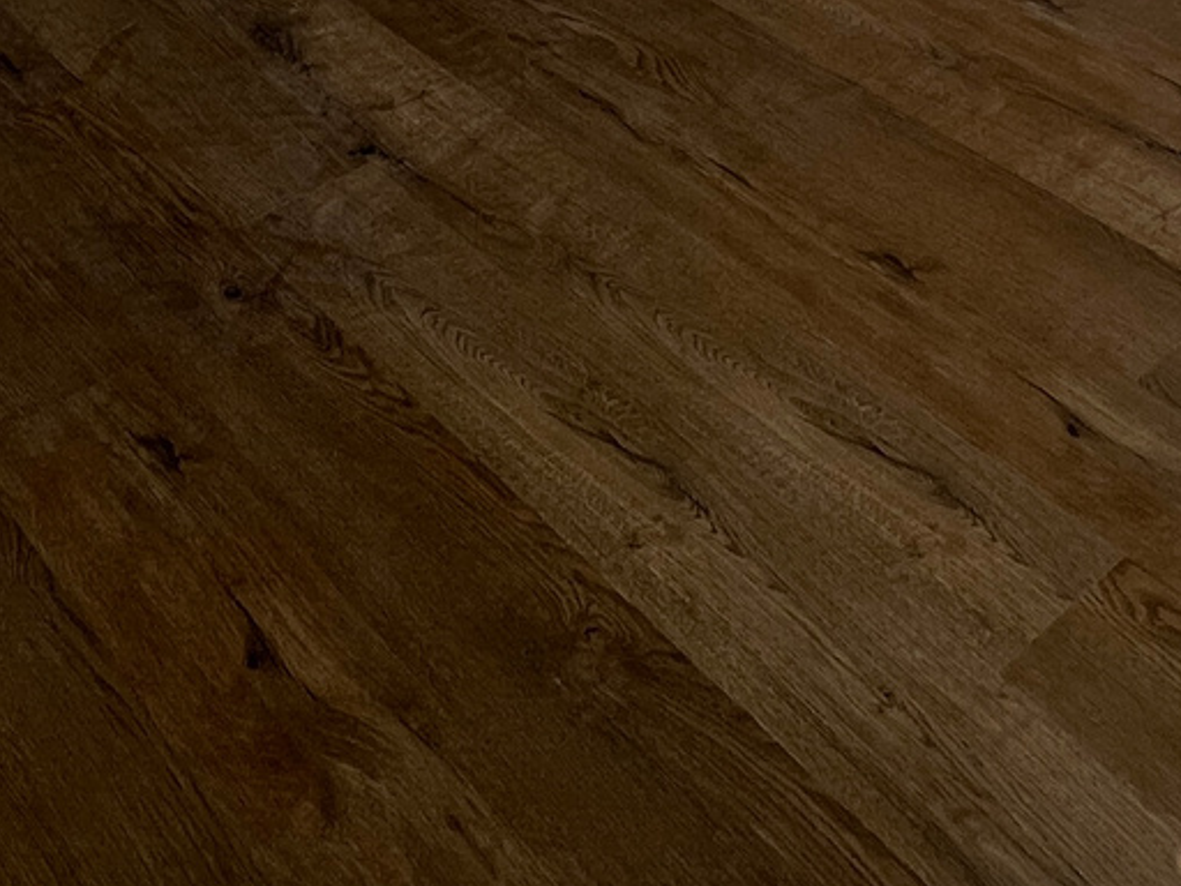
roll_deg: +1.3
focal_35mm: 52
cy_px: -870
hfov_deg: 35.8
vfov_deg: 18.6
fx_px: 1774
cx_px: 270
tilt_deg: -5.5
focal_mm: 1.57
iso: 32
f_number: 1.8
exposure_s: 1/242
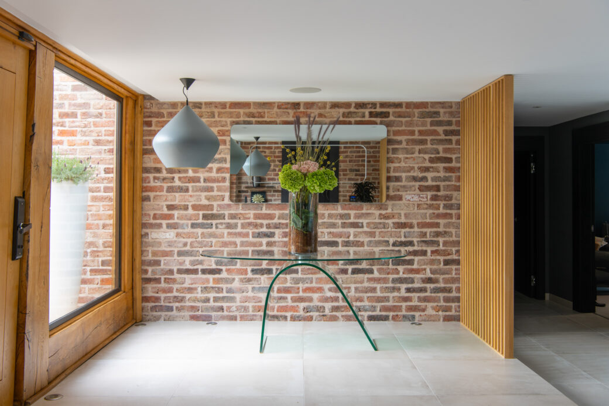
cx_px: 304
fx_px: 575
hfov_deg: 55.8
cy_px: 203
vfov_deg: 38.9
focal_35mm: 34
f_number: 8
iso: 100
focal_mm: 34
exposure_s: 1/13
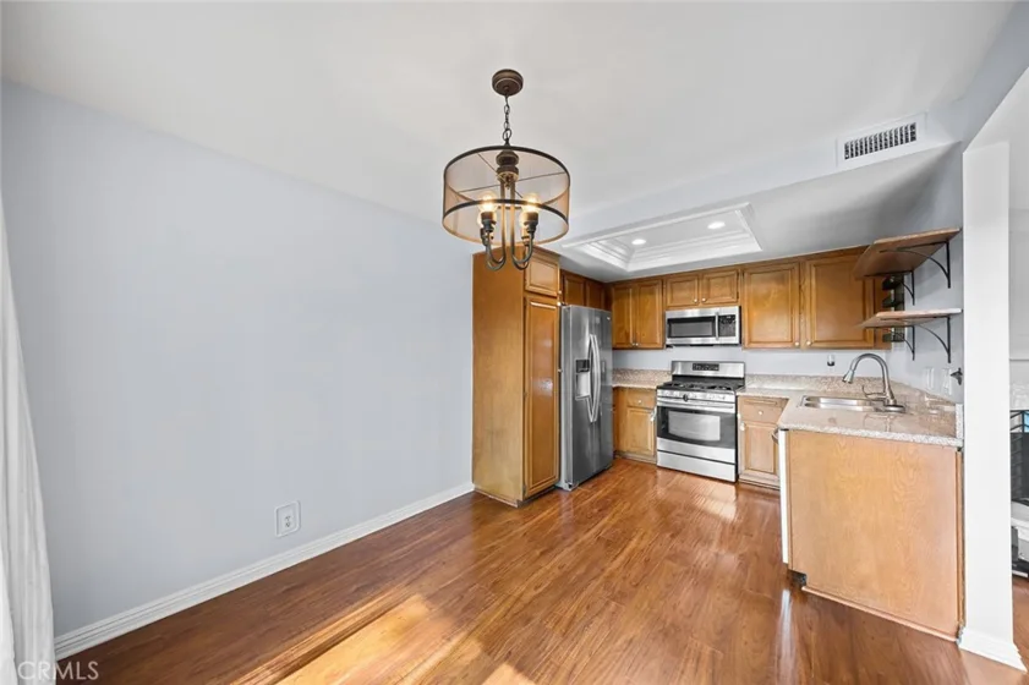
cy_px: 342
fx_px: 343
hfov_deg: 112.6
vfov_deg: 90.0
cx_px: 514
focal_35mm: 12
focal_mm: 12
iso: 800
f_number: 5.6
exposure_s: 1/13
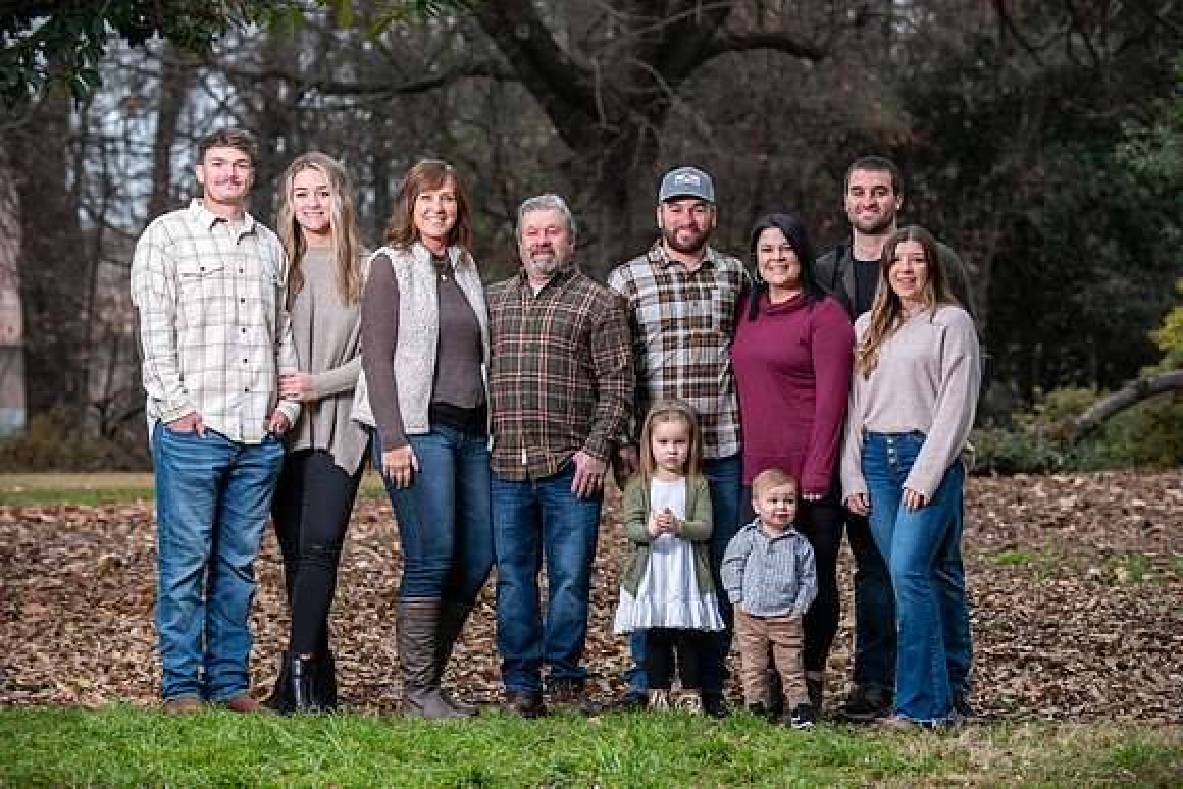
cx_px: 592
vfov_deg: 11.8
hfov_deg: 17.6
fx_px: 3813
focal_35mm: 116
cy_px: 394
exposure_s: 1/125
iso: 200
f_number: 4
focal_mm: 116
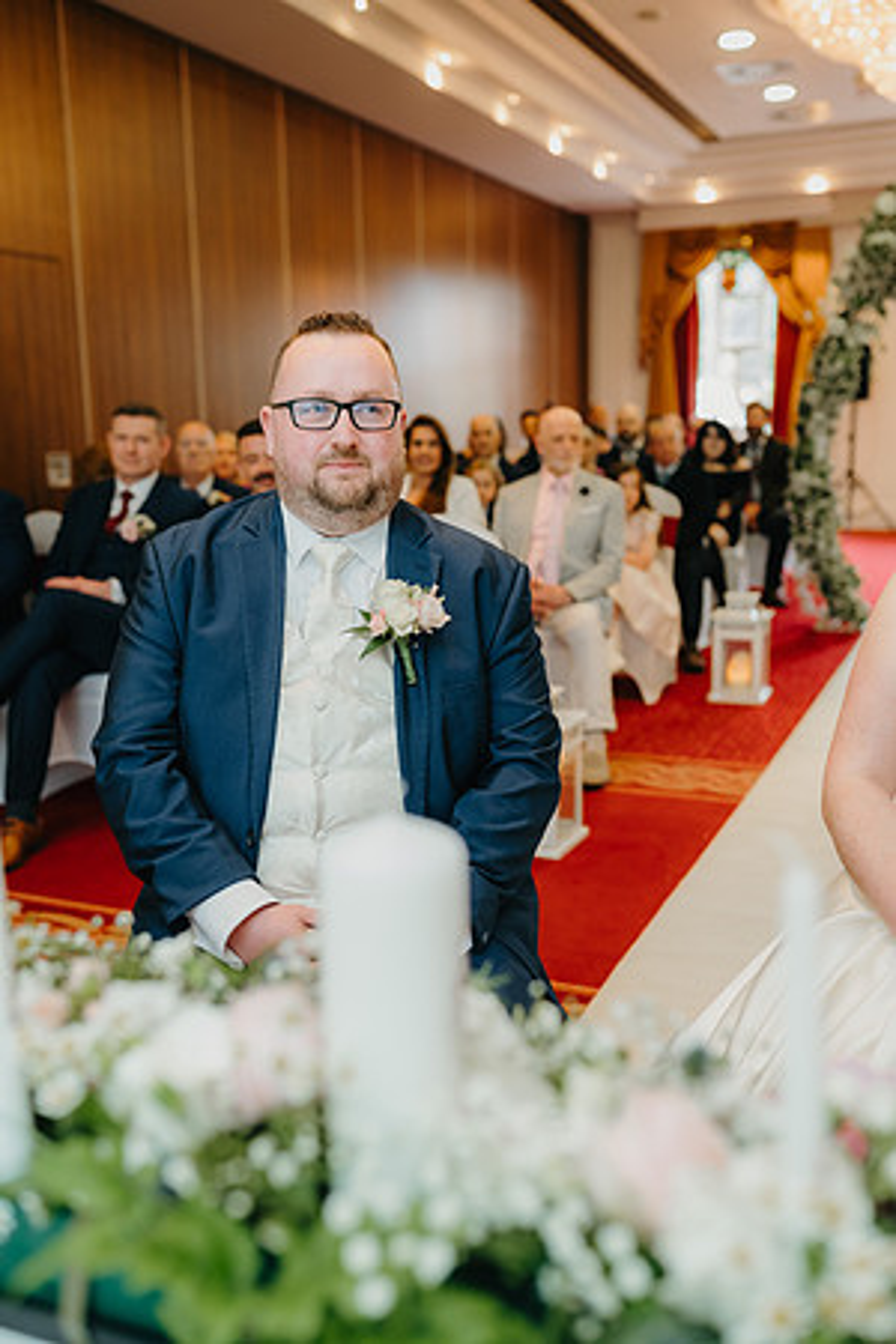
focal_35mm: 35
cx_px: 448
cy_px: 672
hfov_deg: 37.9
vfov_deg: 54.4
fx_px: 1307
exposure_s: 1/160
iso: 1000
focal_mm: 35
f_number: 2.2
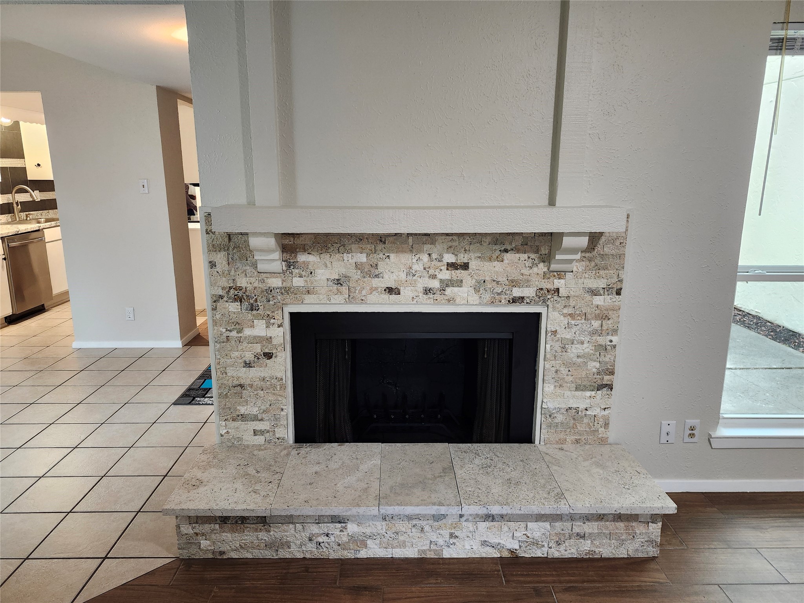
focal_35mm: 23
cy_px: 302
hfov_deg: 73.9
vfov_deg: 58.9
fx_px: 534
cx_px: 402
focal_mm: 5.54
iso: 640
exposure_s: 1/120
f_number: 1.8
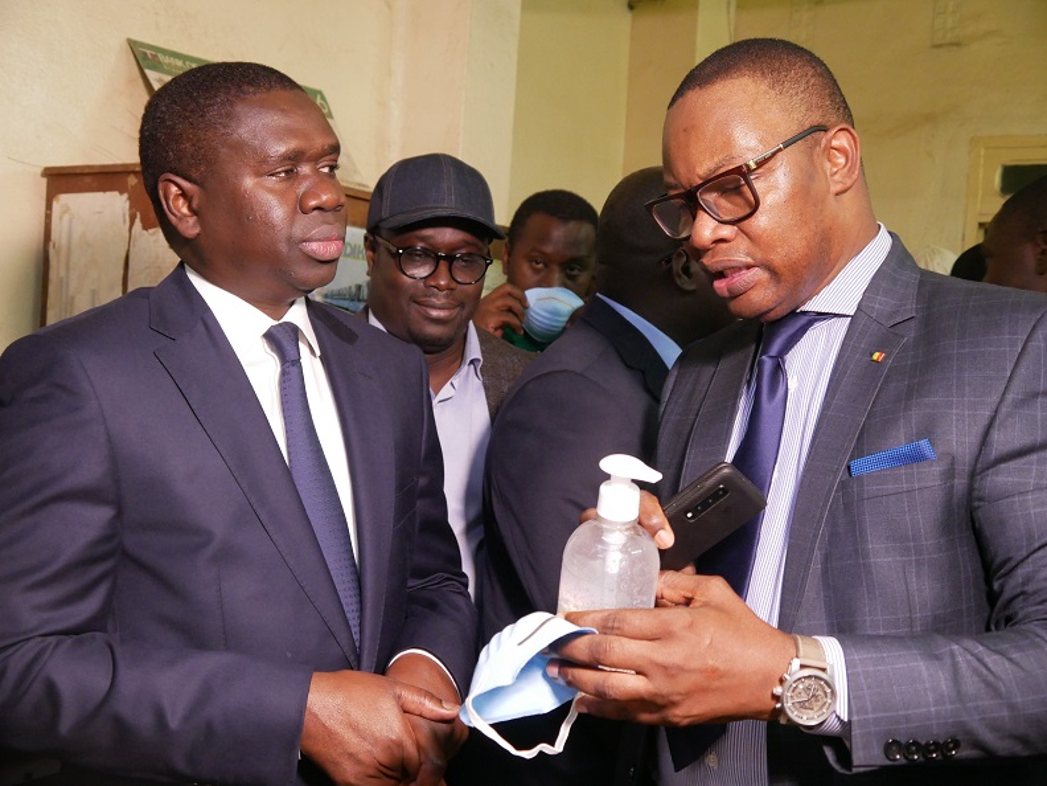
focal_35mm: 42
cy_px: 393
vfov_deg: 34.3
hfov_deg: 44.8
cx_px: 524
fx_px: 1270
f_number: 4.3
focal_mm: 21
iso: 2000
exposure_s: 1/60
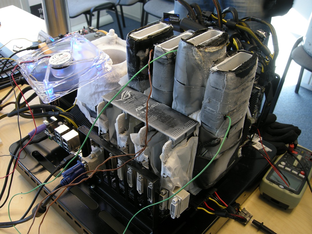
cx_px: 156
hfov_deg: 52.6
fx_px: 315
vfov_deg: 40.7
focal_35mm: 35
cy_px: 117
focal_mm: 7.5
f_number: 4.3
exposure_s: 1/8
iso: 64
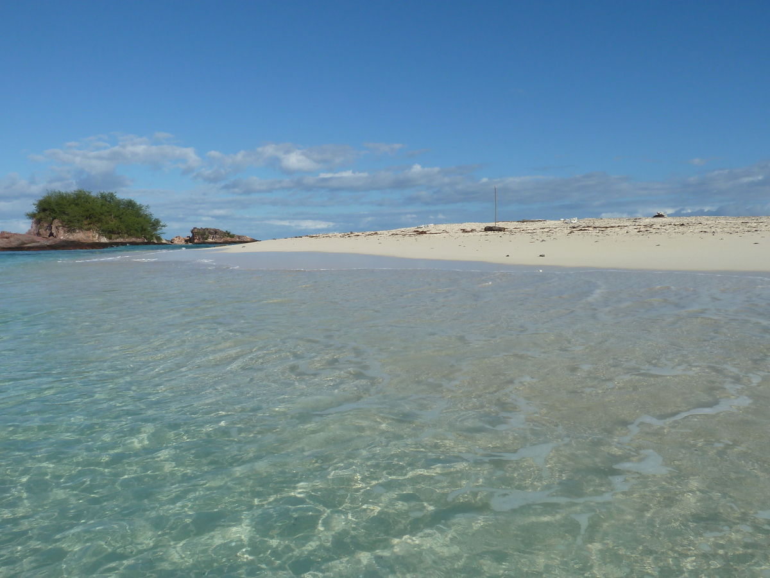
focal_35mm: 25
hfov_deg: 69.4
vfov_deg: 54.9
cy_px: 289
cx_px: 385
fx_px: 556
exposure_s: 1/500
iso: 80
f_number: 5.6
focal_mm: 4.1
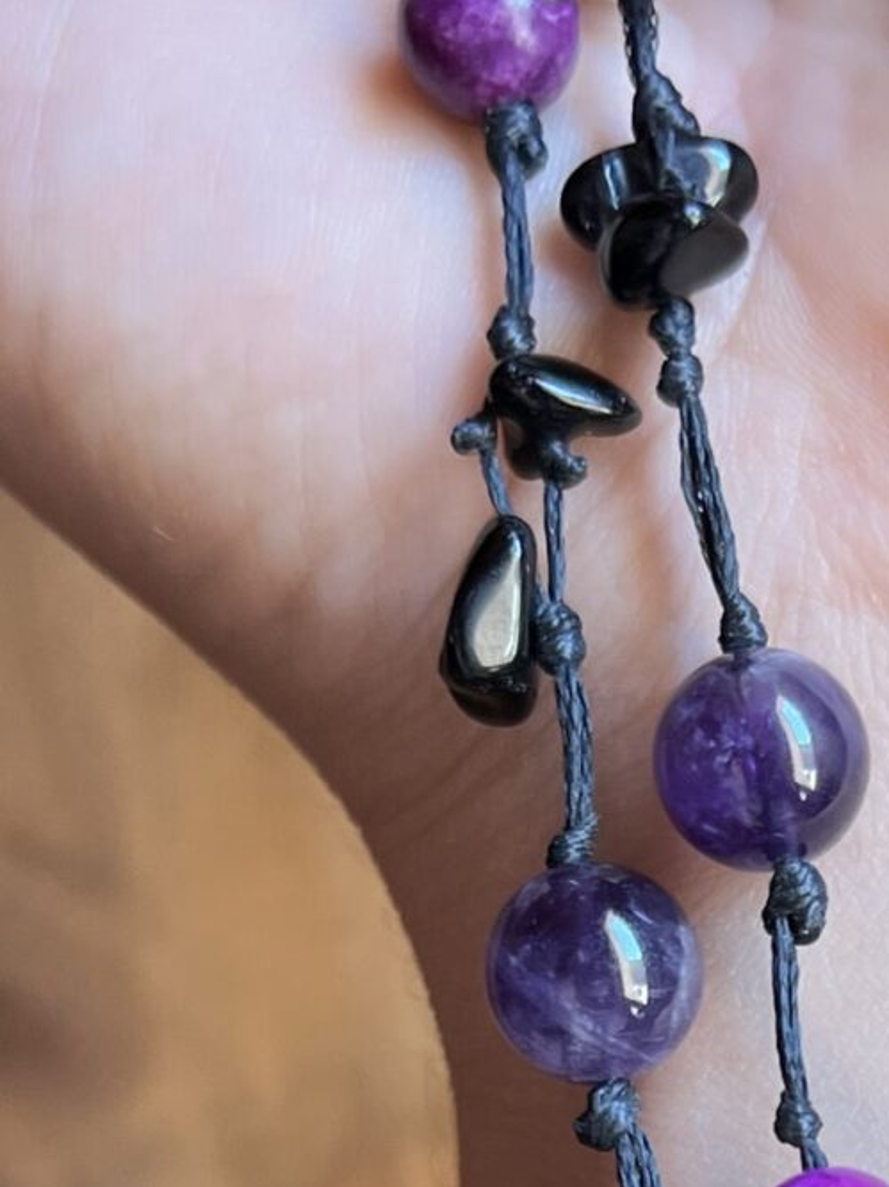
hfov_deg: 14.5
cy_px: 1652
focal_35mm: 100
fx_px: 3426
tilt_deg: -17.8
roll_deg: +10.2
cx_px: 912
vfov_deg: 18.0
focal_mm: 5.7
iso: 80
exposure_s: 1/121
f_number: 1.5
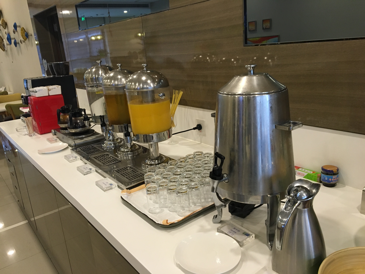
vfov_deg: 48.2
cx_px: 182
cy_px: 137
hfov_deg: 61.7
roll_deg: +4.6
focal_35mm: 29
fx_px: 306
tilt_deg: -17.6
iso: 160
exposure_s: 1/33
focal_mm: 4.15
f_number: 2.2
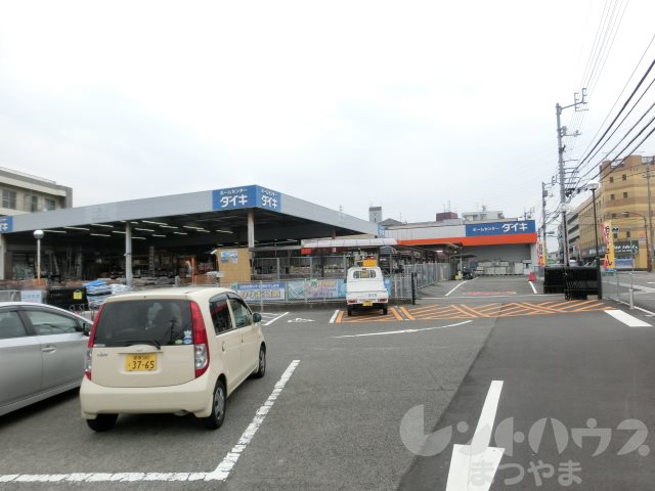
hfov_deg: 71.6
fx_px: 454
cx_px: 328
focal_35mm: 24
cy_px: 246
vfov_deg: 56.8
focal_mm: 4.24
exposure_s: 1/500
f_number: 3
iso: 80
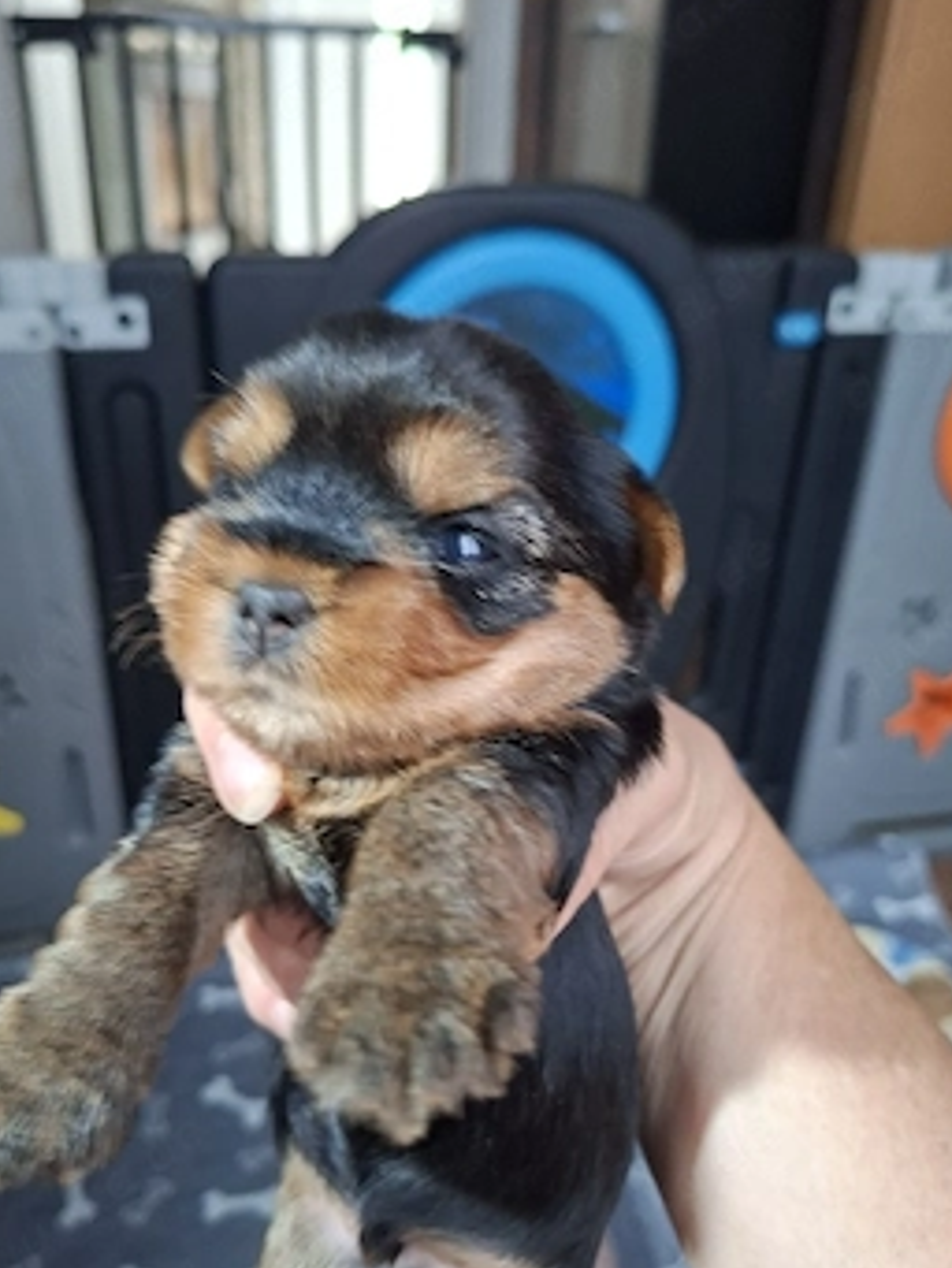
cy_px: 658
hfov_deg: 51.4
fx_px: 989
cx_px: 461
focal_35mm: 27
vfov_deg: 65.3
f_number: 1.8
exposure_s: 1/33
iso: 320
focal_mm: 5.54
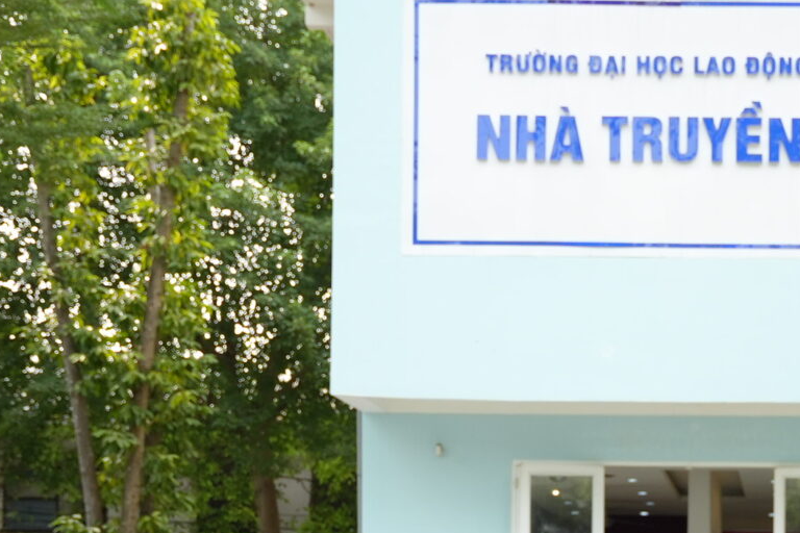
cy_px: 663
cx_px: 838
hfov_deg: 16.3
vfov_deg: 11.0
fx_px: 2718
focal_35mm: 122
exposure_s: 1/1000
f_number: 2.8
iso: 500
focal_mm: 36.7
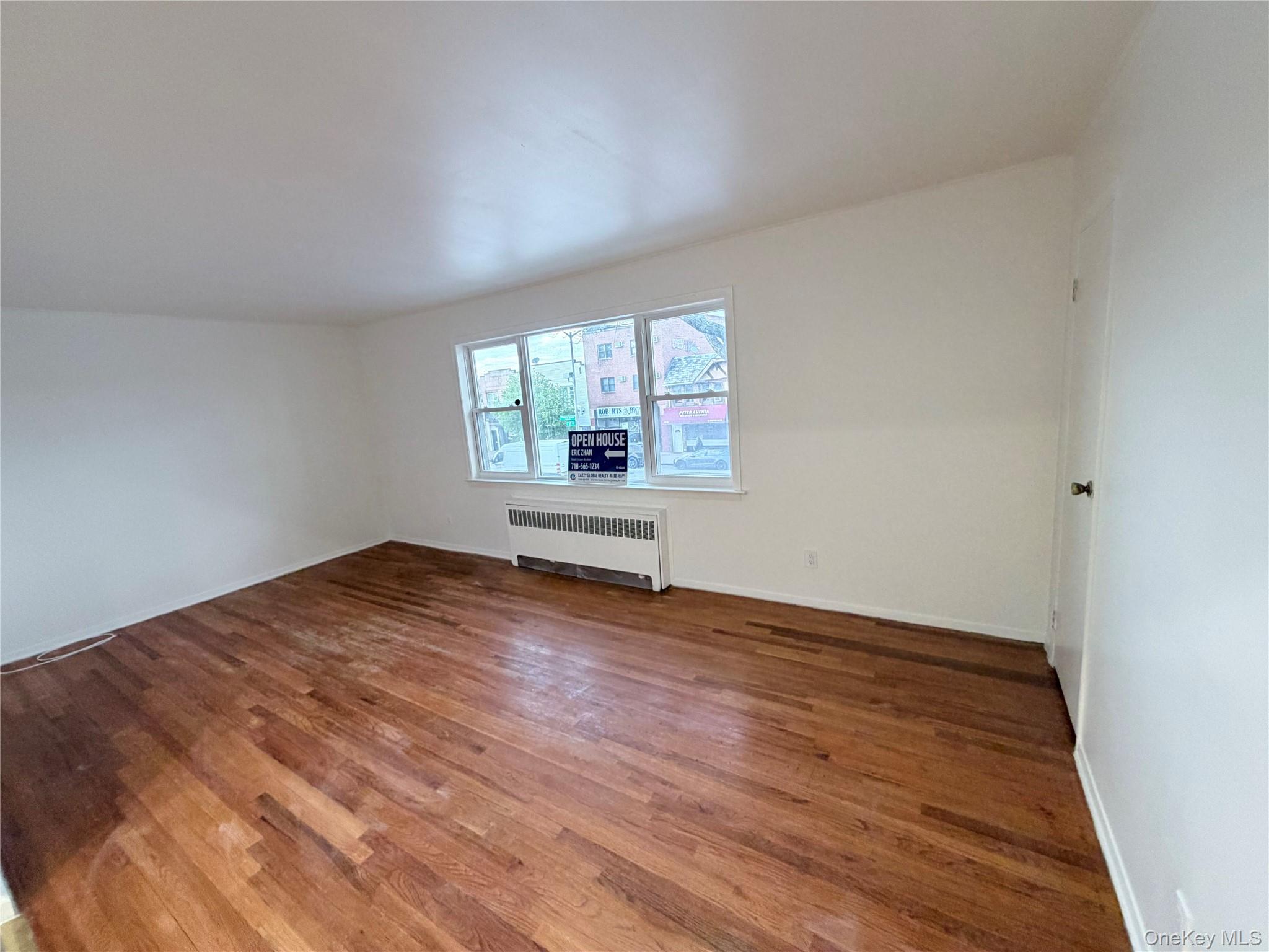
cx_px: 634
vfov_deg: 85.7
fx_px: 513
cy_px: 476
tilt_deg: -10.4
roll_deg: +5.1
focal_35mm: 14
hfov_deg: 102.1
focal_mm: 2.22
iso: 320
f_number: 2.2
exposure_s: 1/60
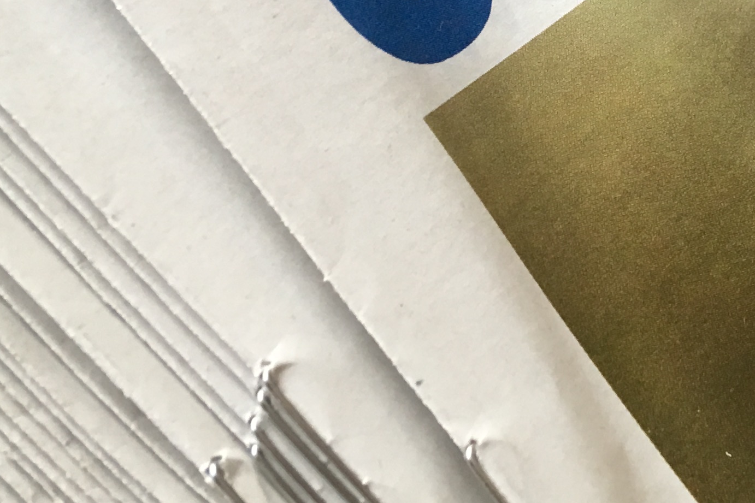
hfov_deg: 22.5
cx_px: 704
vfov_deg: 15.0
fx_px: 1845
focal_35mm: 88
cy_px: -87
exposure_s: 1/33
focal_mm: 4.15
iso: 50
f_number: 2.2
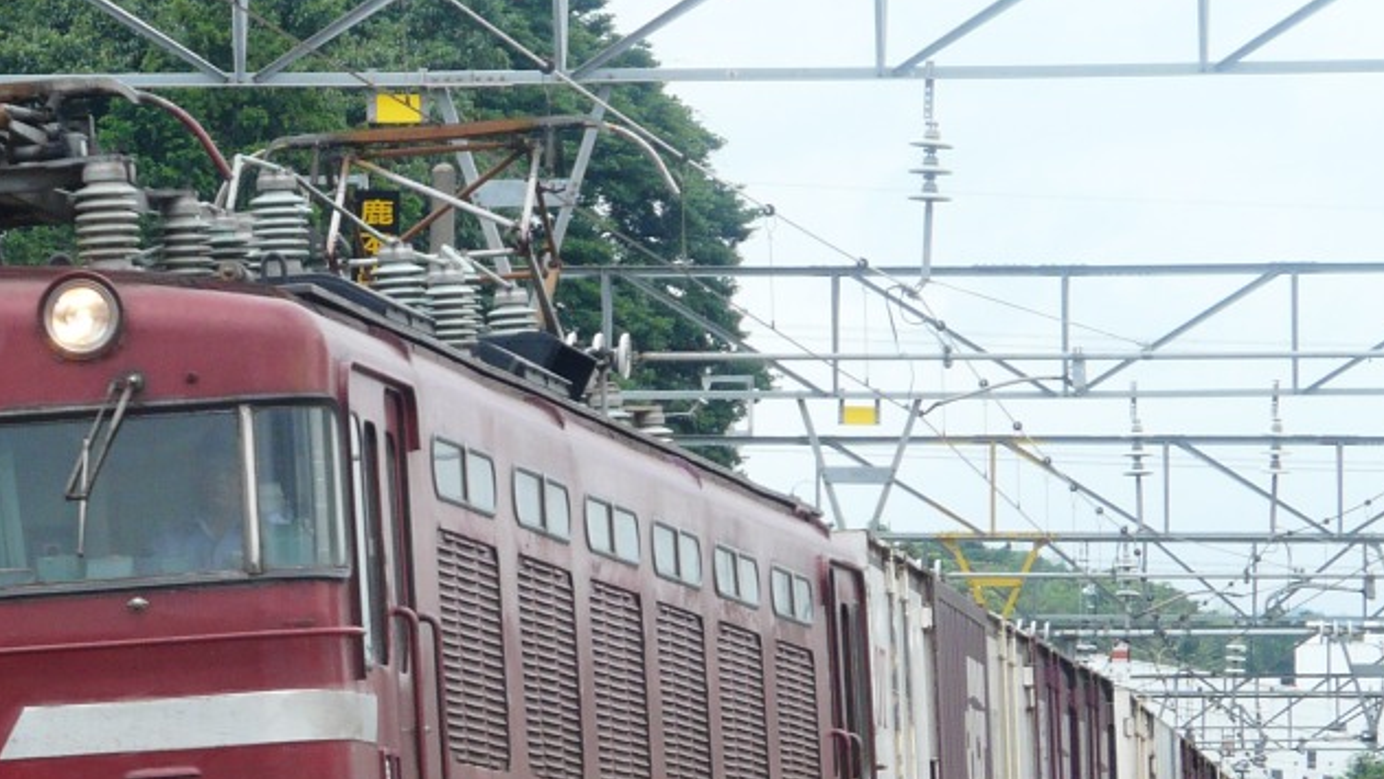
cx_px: 364
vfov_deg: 4.2
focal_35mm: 290
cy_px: 810
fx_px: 10643
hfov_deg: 7.4
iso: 100
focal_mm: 27
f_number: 5.6
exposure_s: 1/200
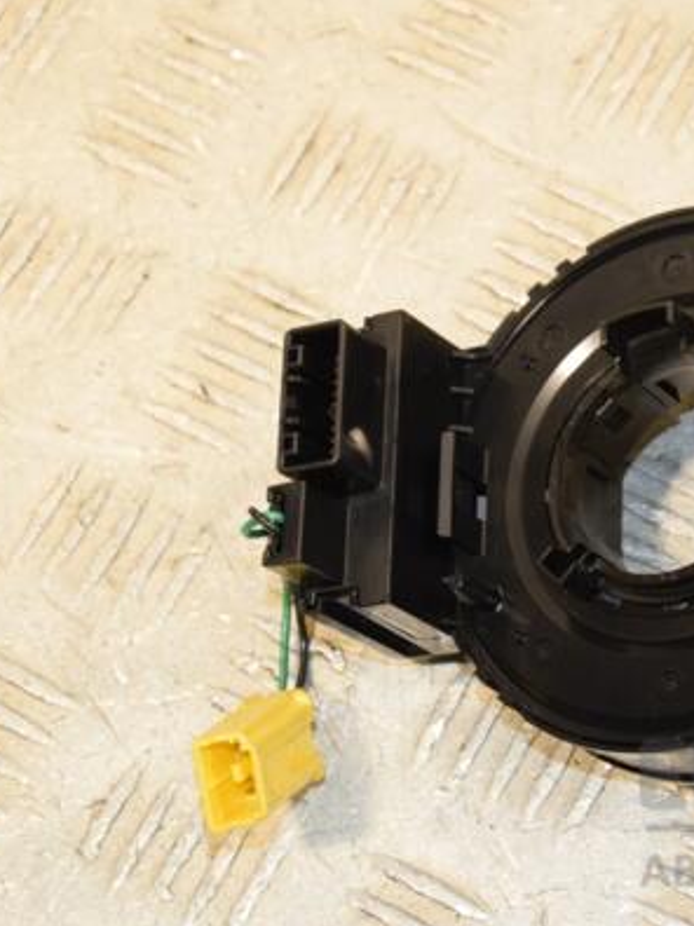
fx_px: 3397
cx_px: 596
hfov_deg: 11.6
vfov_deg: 15.5
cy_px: 462
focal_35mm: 127
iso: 800
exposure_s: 1/200
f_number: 7.1
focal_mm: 58
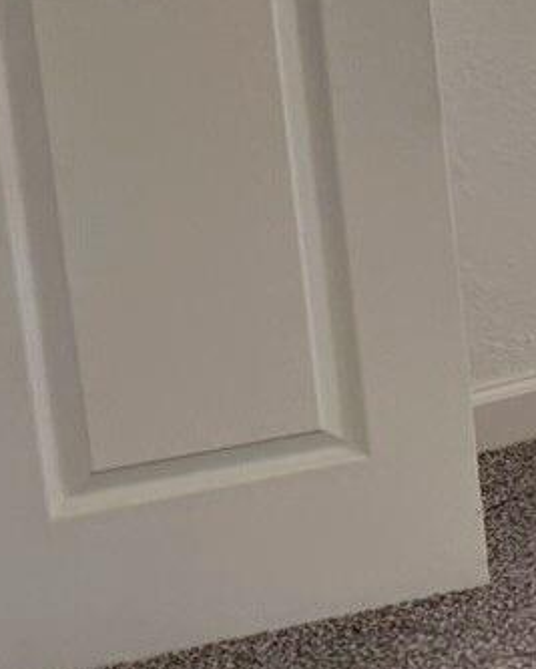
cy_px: -378
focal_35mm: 144
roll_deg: -1.1
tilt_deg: -12.6
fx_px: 2852
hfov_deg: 8.2
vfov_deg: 12.6
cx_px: 1873
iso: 100
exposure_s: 1/491
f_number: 1.78
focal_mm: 6.76
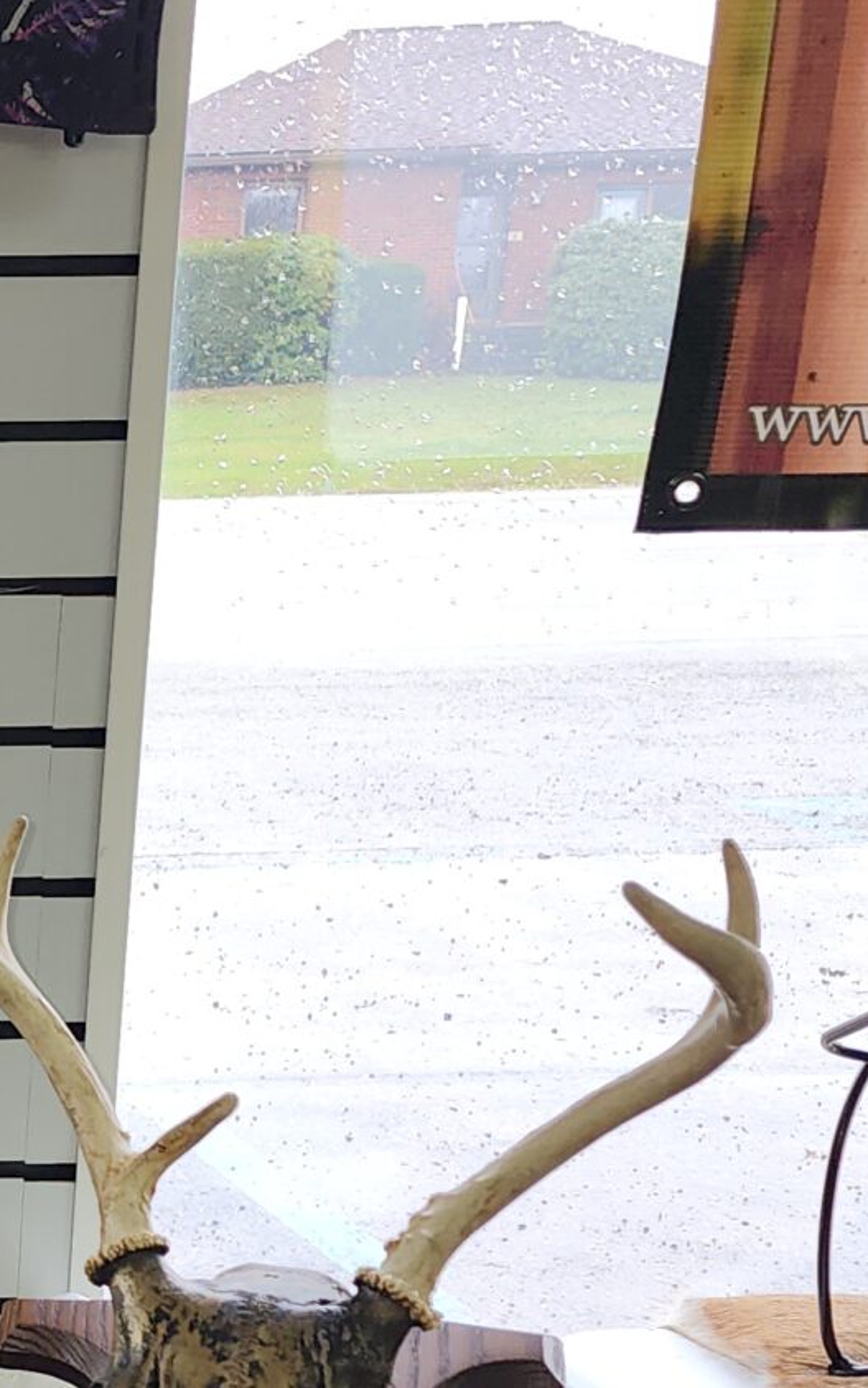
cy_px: 1179
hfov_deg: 15.4
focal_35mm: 74
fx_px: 2800
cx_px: -646
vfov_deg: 27.1
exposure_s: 1/60
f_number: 1.8
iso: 32
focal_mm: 6.4
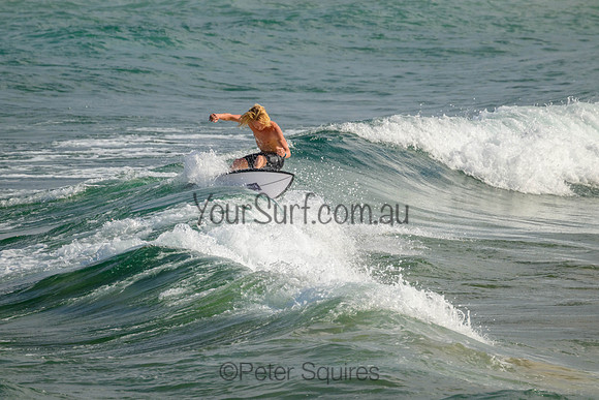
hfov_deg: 2.6
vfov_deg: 1.7
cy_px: 200
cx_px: 300
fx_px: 13314
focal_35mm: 800
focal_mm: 800
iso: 800
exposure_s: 1/2000
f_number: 11
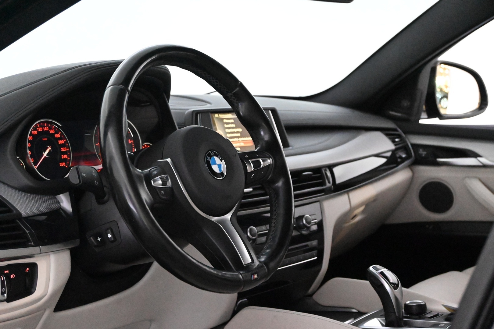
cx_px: 247
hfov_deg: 35.1
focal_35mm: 57
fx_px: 782
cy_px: 164
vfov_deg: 23.8
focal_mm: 38
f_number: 5.6
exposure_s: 1/60
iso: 16000
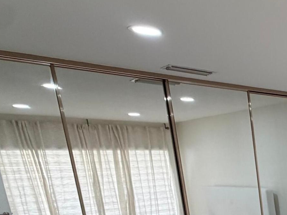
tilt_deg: -12.7
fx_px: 373
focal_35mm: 45
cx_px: 411
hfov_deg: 29.4
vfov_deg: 28.9
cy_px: 240
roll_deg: +1.6
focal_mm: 2.22
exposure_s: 1/120
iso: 160
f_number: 2.2
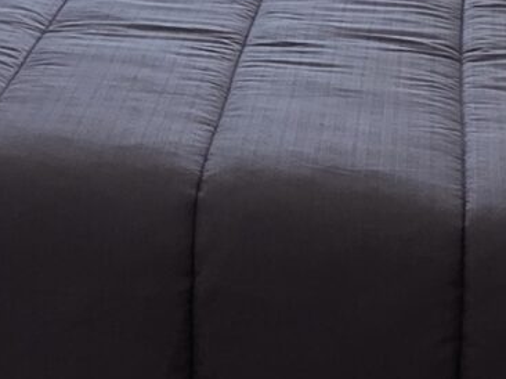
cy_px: -221
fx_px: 1329
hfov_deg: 20.8
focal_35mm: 91
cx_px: -12
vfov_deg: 14.8
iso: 160
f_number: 1.9
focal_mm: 2.2
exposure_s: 1/120
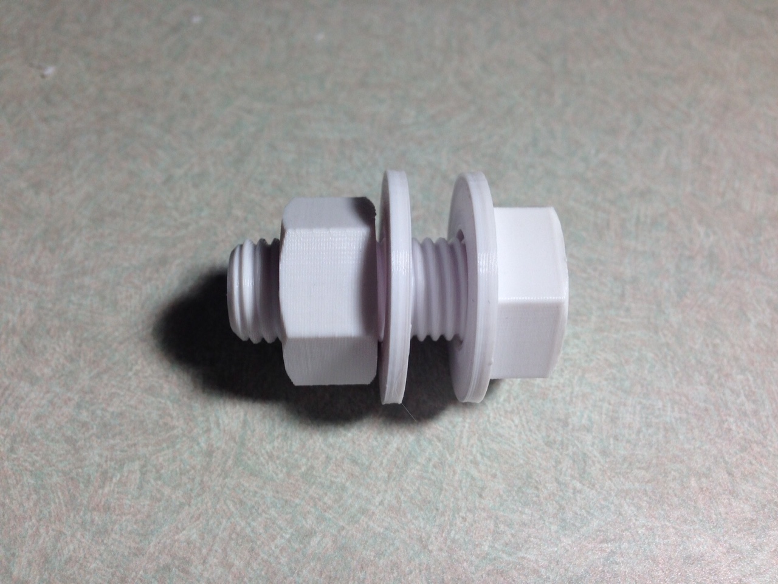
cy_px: 292
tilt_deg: -55.0
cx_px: 389
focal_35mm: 33
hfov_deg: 55.4
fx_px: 742
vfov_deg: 42.9
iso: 64
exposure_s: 1/40
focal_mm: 4.12
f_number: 2.4
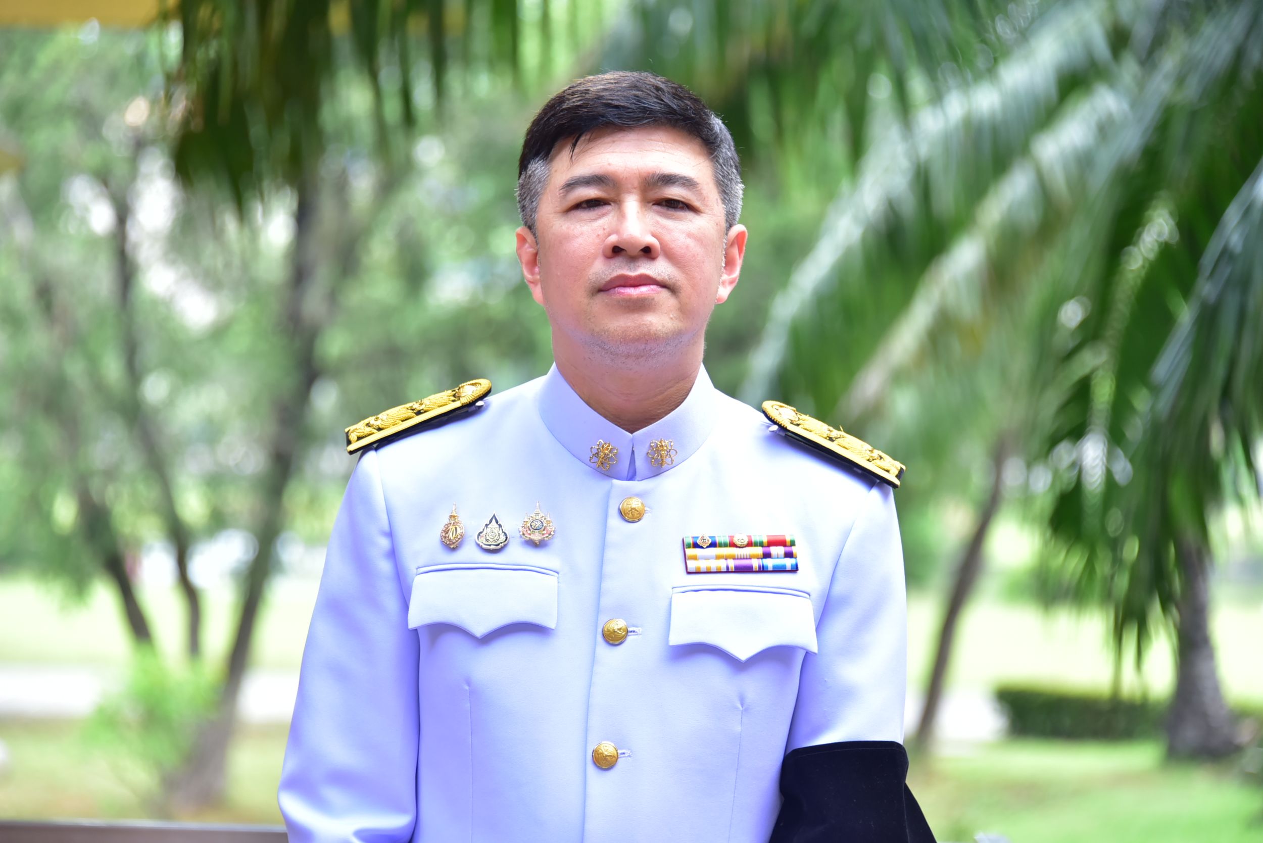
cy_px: 422
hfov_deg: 12.1
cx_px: 632
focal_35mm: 170
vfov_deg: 8.1
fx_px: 5966
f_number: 5.6
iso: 1000
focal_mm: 170
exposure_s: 1/200
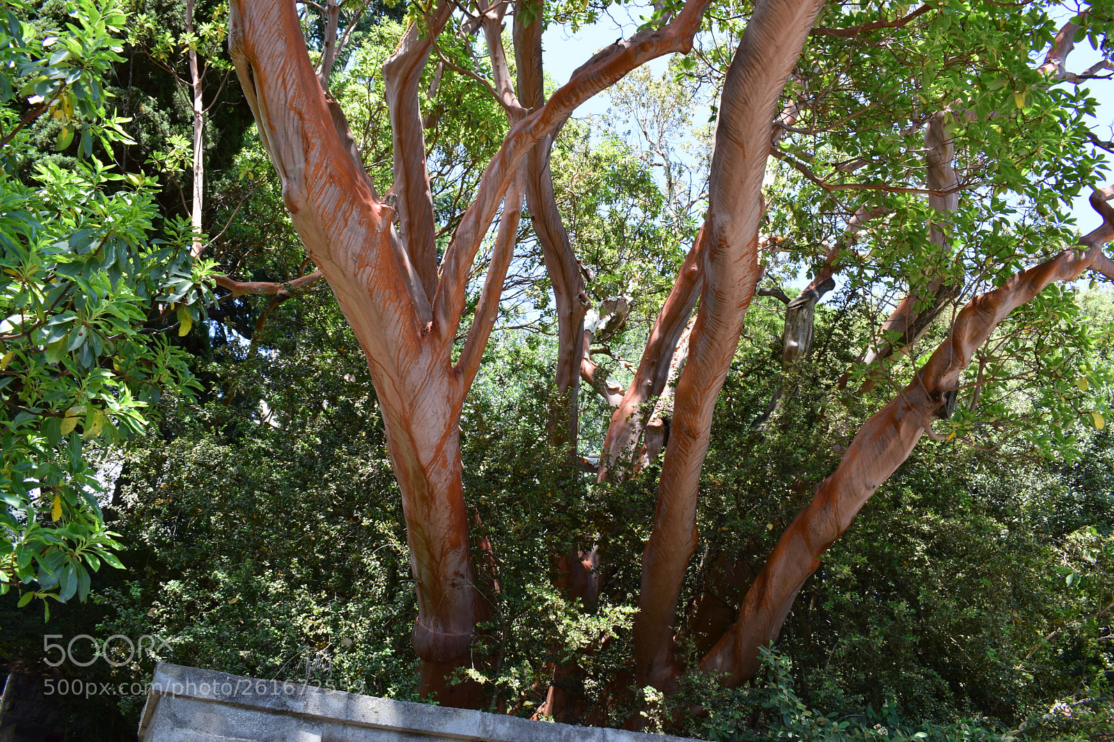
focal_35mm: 30
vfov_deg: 43.6
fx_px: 928
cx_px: 557
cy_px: 371
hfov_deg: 61.9
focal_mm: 20
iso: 400
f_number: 9
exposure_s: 1/160
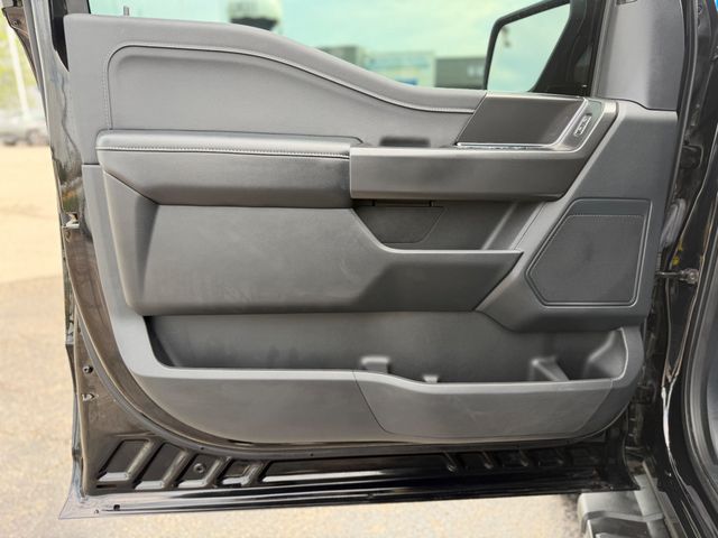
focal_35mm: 24
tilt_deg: -17.4
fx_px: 498
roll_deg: +0.8
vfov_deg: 56.8
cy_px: 269
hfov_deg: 71.6
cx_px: 359
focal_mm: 6.76
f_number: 1.78
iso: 80
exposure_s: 1/226
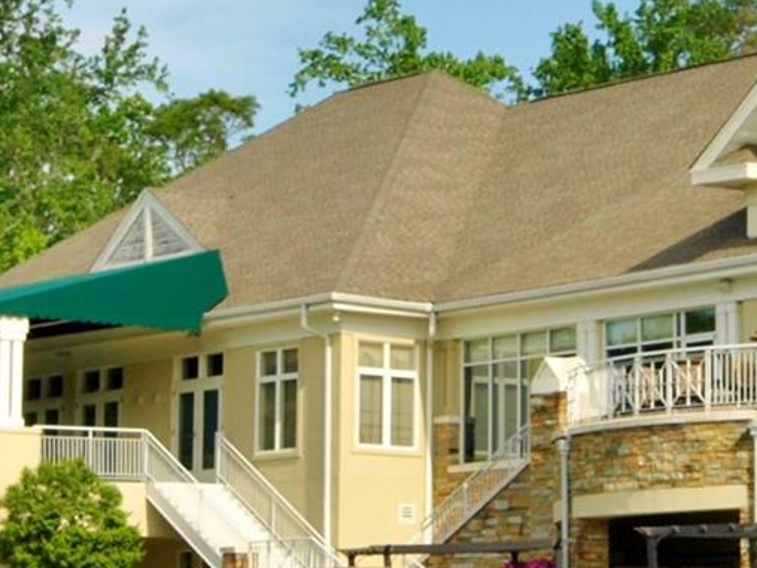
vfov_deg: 9.2
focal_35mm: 161
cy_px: 226
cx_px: 645
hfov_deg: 12.2
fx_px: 3521
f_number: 11
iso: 200
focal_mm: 20
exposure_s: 1/180
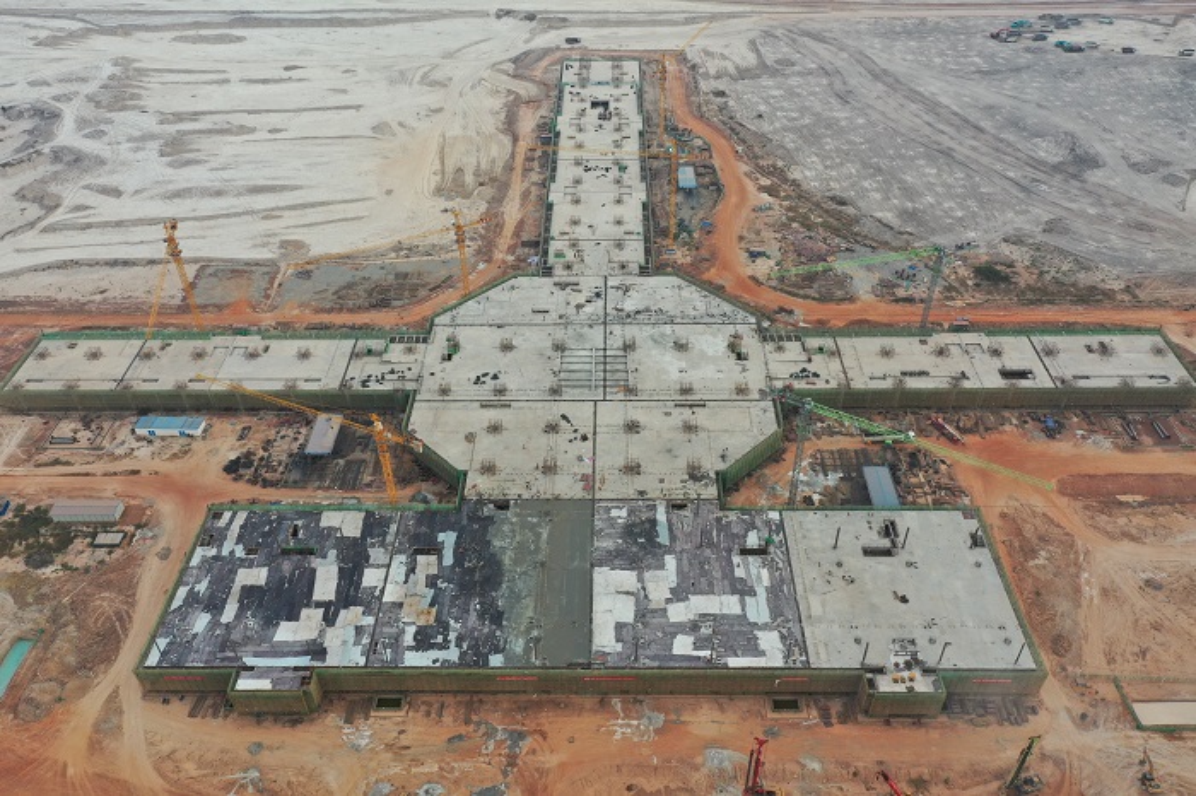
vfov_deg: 46.4
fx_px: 930
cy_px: 398
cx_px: 598
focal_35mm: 28
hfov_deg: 65.5
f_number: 5
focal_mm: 10.26
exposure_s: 1/320
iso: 100
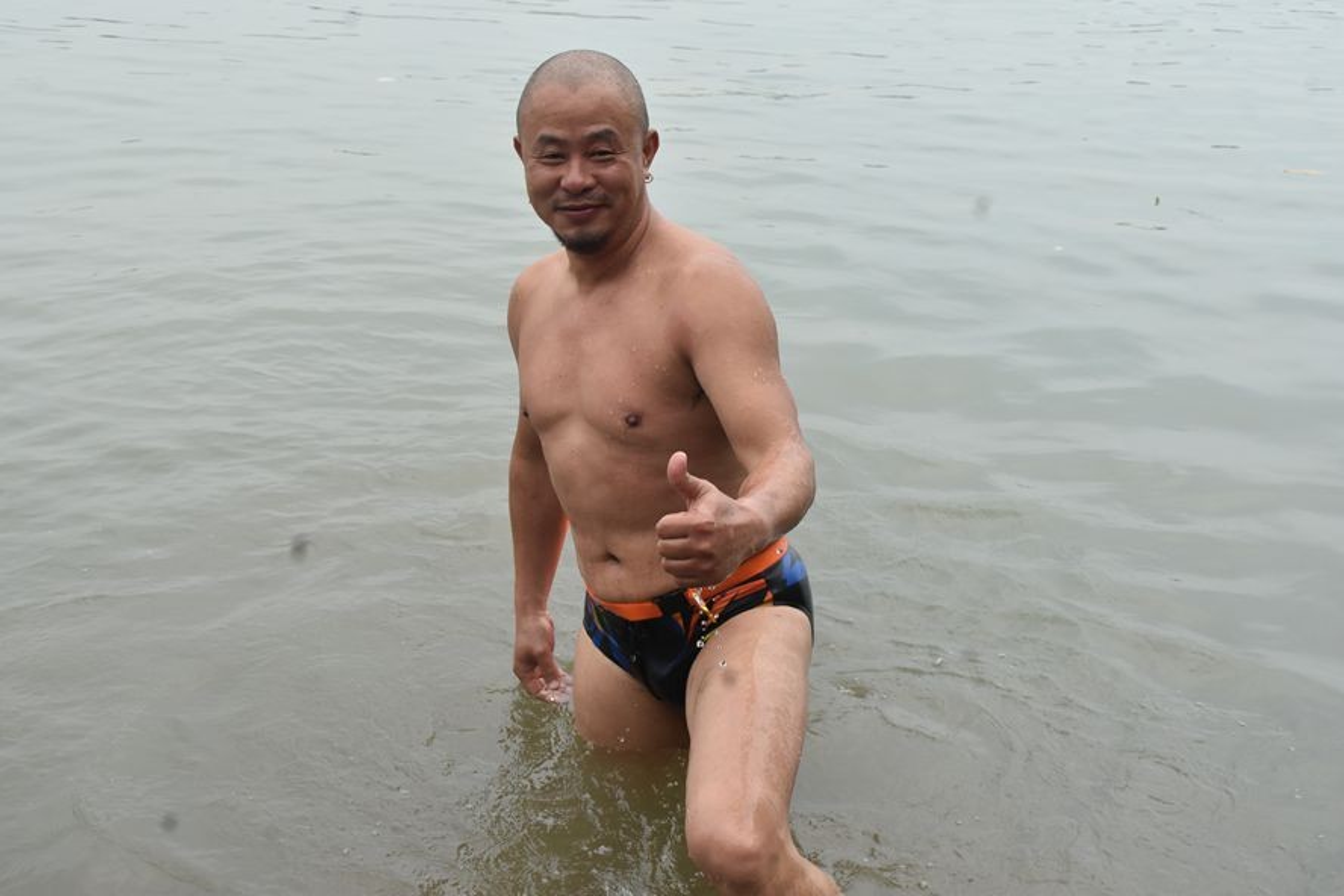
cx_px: 672
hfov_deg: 41.1
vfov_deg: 28.1
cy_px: 448
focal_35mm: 48
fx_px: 1792
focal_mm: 32
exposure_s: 1/500
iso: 800
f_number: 11
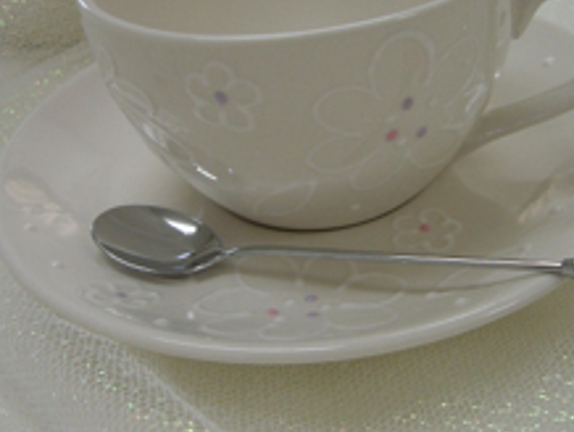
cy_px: 175
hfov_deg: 31.6
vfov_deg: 24.0
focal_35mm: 61
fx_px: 1013
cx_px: 319
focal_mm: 6.2
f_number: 2.7
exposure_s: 1/80
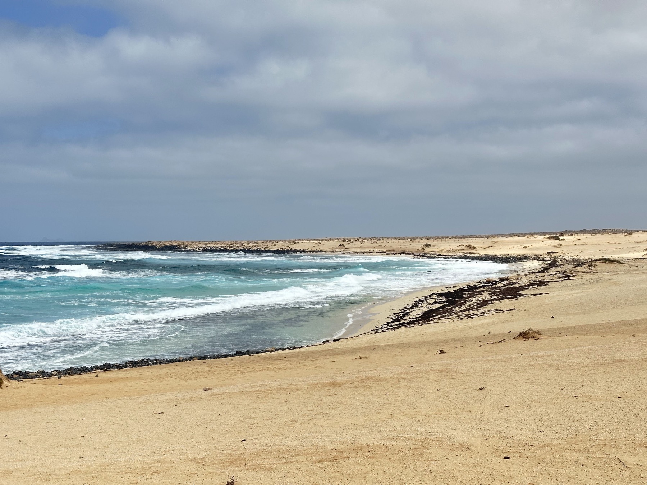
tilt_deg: -0.6
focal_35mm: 48
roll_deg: +0.4
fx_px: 897
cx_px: 324
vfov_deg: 30.3
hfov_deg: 39.7
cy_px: 242
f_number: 1.78
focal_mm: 6.86
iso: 64
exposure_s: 1/3876
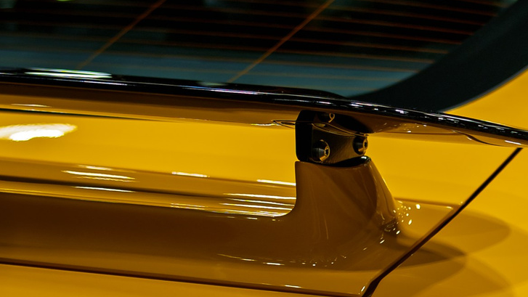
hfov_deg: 12.8
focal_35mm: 166
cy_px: 237
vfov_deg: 7.3
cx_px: 500
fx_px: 2324
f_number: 2.1
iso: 140
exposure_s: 1/125
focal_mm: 45
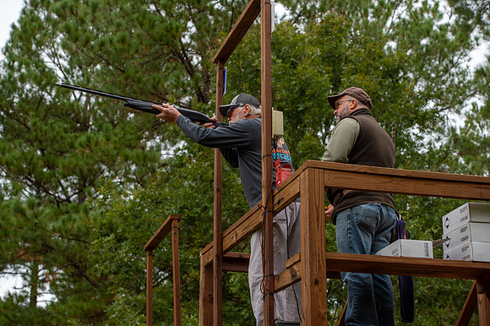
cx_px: 245
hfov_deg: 28.9
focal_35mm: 70
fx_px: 952
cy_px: 163
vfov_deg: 19.4
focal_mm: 70
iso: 320
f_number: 5.6
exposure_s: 1/160
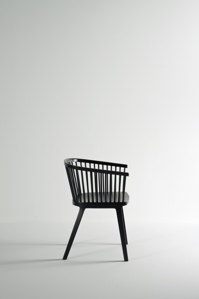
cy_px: 150
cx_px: 100
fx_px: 547
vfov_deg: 30.5
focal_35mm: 66
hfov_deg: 20.6
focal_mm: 66
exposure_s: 1/3
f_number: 16
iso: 100
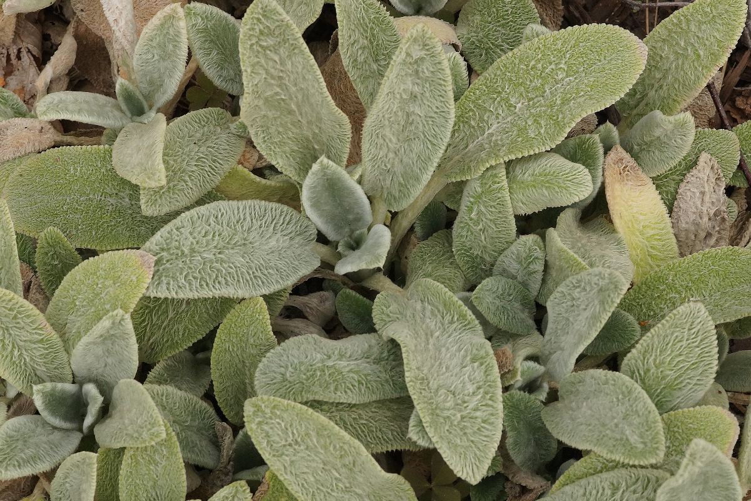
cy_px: 250
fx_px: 3129
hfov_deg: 13.7
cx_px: 376
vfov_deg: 9.1
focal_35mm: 150
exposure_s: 1/160
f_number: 10
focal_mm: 100
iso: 800
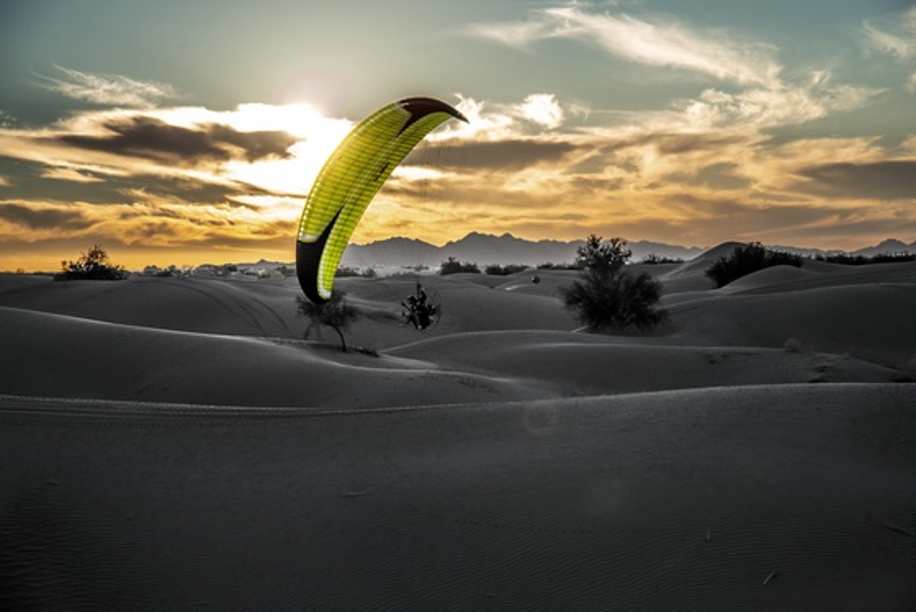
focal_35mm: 85
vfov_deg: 16.1
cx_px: 458
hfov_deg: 23.9
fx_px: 2164
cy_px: 306
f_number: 9
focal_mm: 85
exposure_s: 1/320
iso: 320
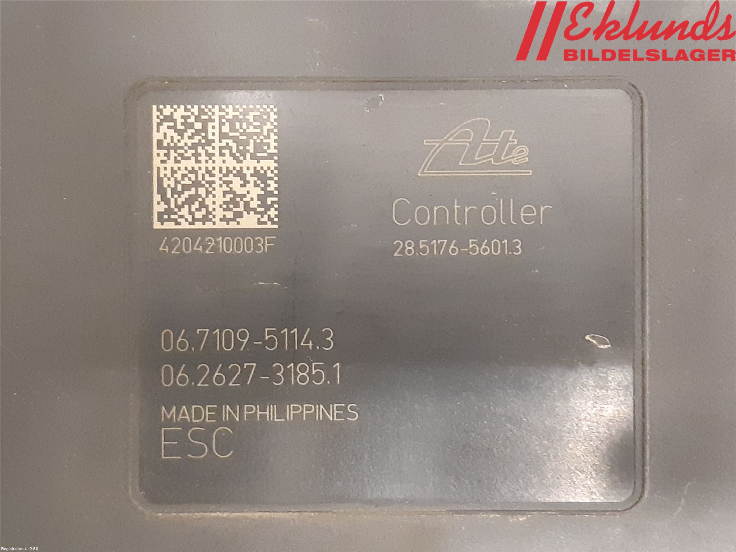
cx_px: 368
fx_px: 553
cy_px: 276
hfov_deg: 67.3
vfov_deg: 53.1
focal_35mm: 26
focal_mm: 3.93
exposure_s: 1/25
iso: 500
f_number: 1.7
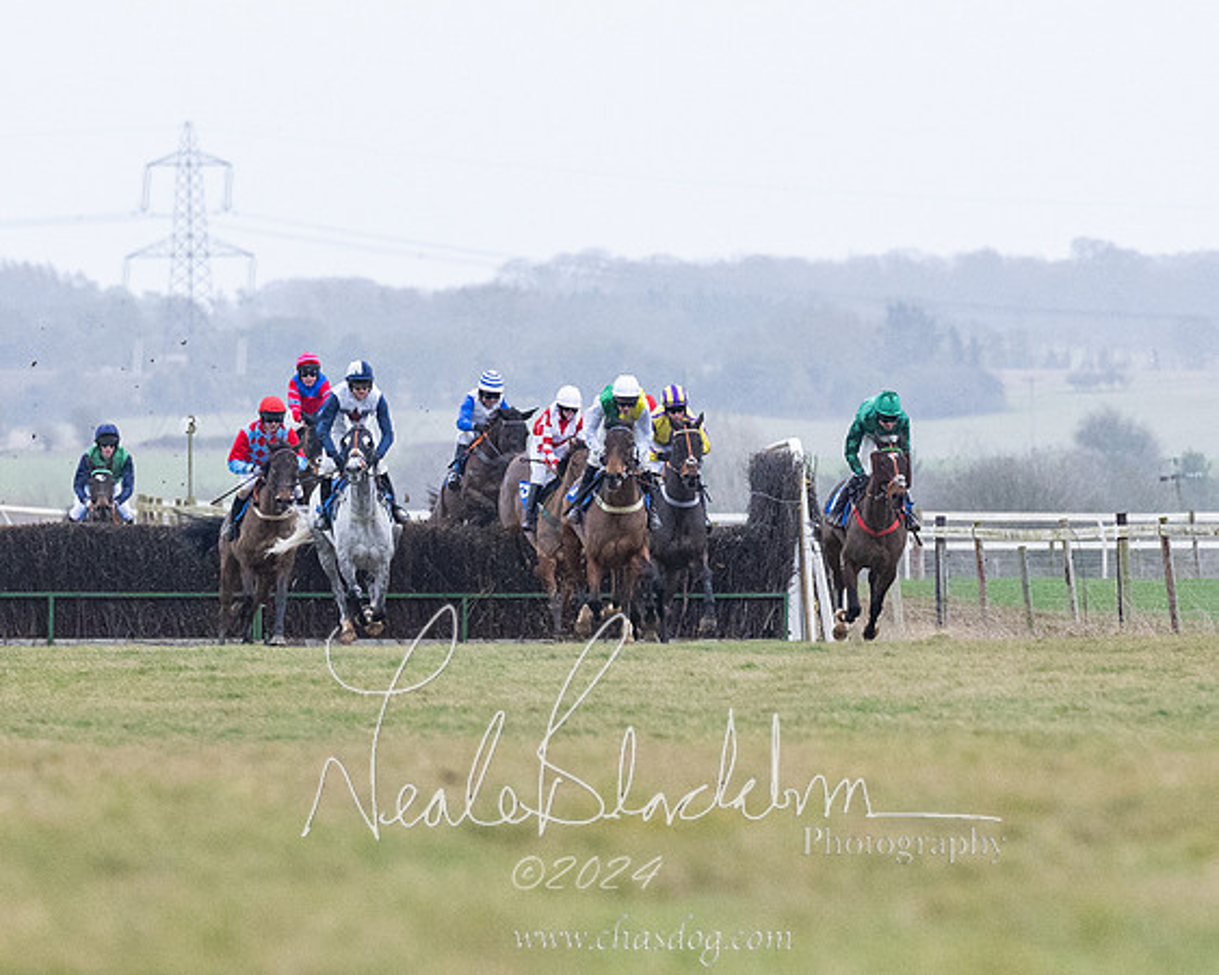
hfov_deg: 3.2
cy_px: 774
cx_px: 814
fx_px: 21701
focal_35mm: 602
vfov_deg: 2.6
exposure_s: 1/1000
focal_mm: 200
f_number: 4
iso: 1250
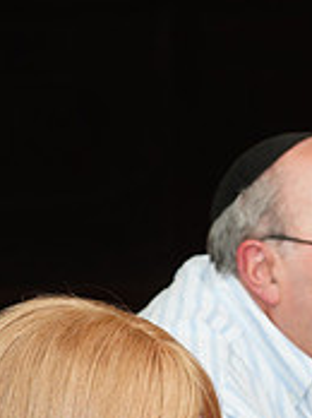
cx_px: 634
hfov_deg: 7.7
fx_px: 2205
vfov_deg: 10.8
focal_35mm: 183
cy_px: 208
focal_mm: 57
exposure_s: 1/100
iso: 1000
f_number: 4
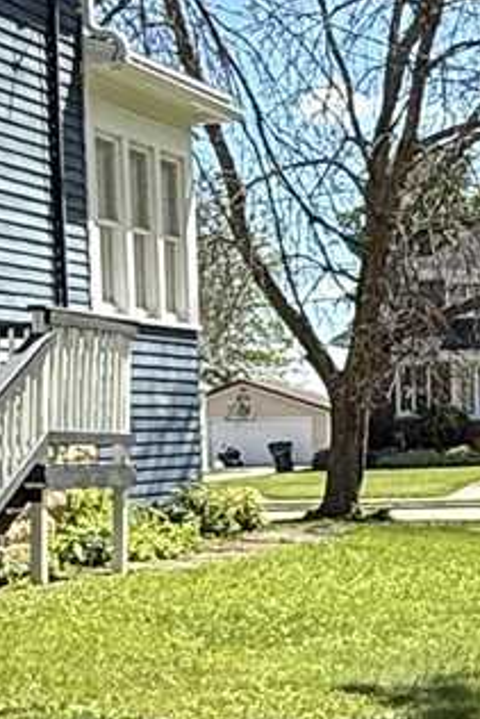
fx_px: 2118
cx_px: 537
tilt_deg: -5.1
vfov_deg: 19.0
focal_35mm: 106
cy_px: 635
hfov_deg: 12.7
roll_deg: +0.8
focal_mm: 2.22
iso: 50
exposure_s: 1/970
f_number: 2.2
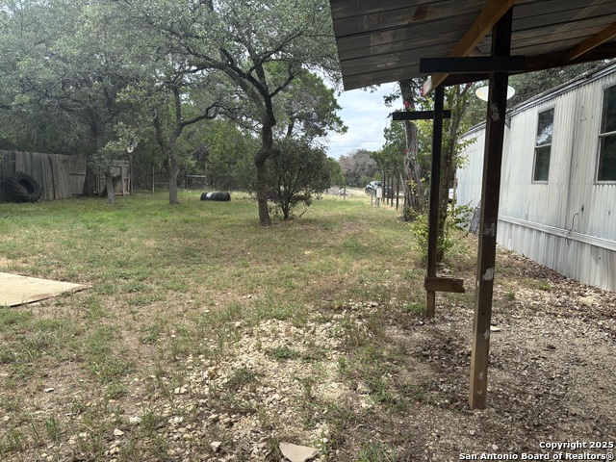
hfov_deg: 67.3
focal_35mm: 26
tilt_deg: -7.0
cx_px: 308
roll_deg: -1.2
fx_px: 463
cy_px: 231
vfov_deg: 53.1
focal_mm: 5.96
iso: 50
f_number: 1.6
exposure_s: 1/1311
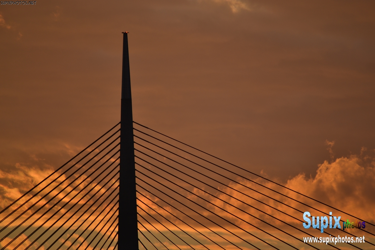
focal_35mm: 450
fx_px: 4687
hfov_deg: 4.6
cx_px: 188
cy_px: 125
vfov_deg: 3.1
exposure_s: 1/320
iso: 100
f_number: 5.6
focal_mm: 300
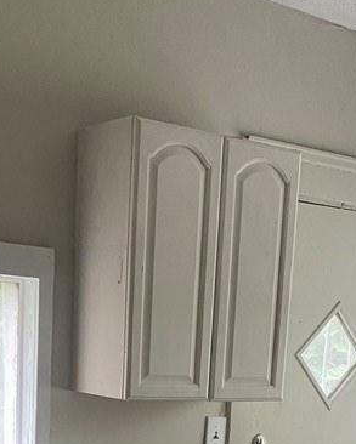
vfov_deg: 24.2
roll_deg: -3.0
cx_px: 196
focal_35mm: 71
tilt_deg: -11.2
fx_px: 935
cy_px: 537
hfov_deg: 21.6
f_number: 1.8
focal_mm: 4.25
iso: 320
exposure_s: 1/40
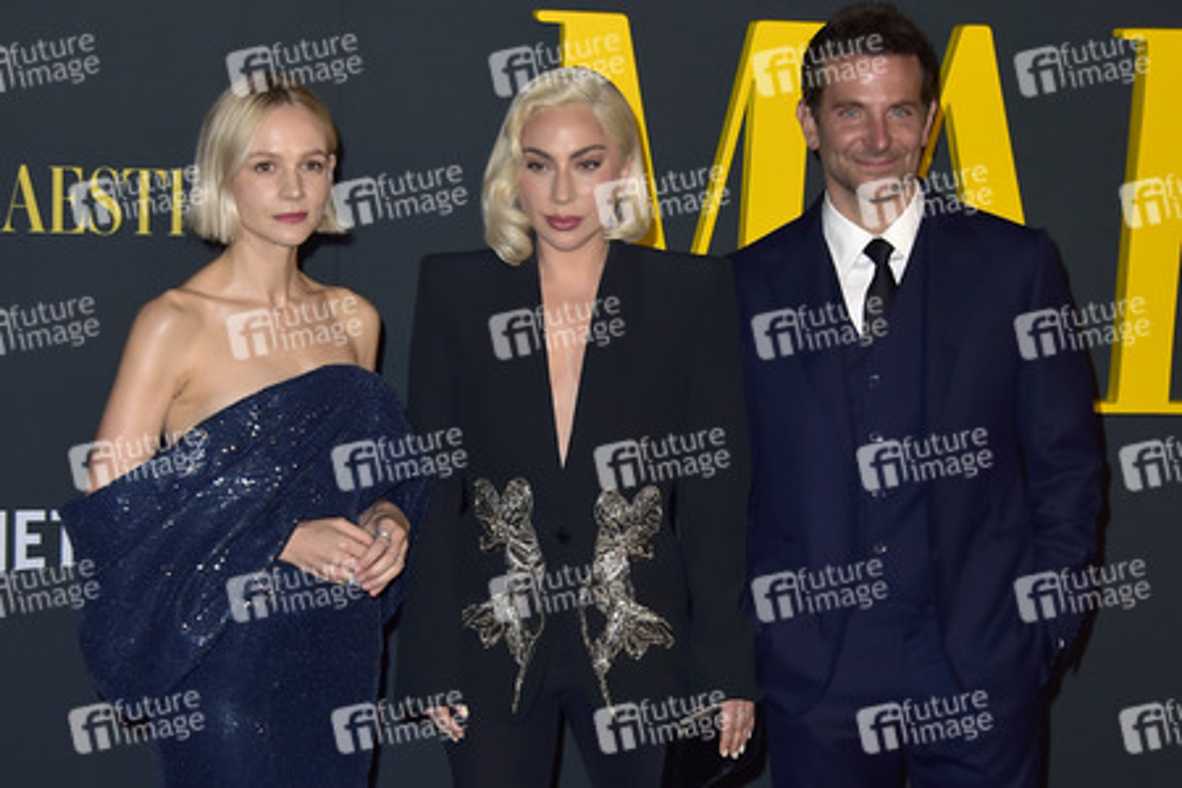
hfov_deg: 32.4
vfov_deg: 21.9
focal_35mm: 62
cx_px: 591
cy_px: 394
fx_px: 2036
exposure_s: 1/250
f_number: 6.3
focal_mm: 62
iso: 320
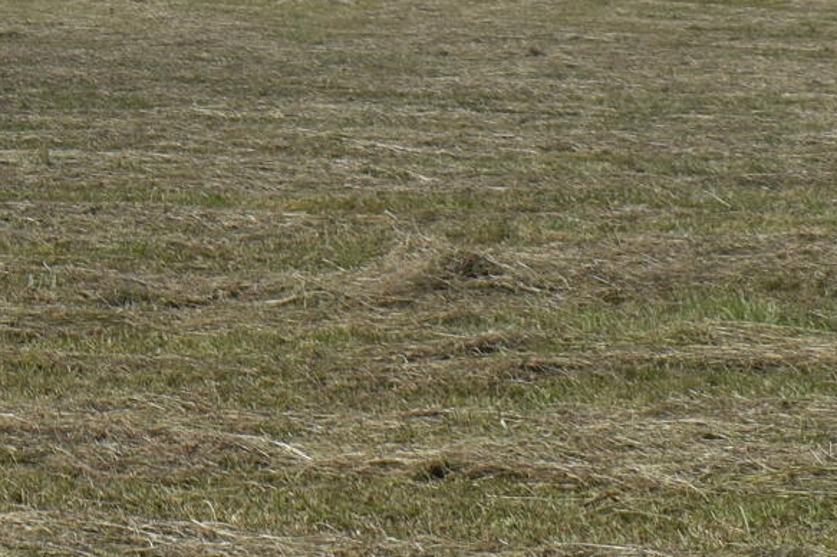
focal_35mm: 139
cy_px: -200
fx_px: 3230
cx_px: -379
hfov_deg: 13.9
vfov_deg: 9.6
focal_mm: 18
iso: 100
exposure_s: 1/250
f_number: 8
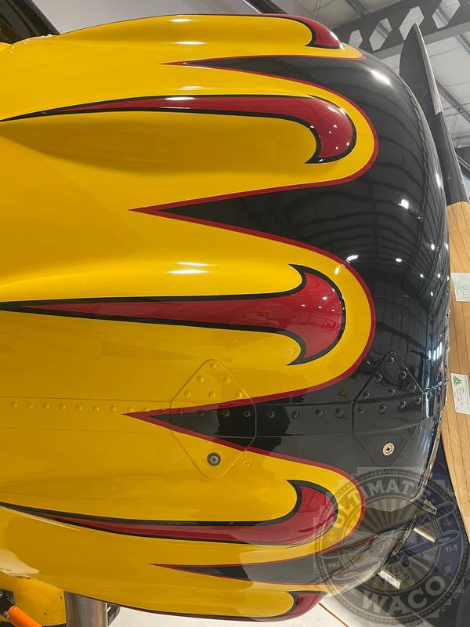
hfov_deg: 53.1
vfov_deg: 67.3
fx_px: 471
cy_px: 314
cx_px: 235
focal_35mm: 26
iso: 160
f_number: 1.6
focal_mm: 4.2
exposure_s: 1/60
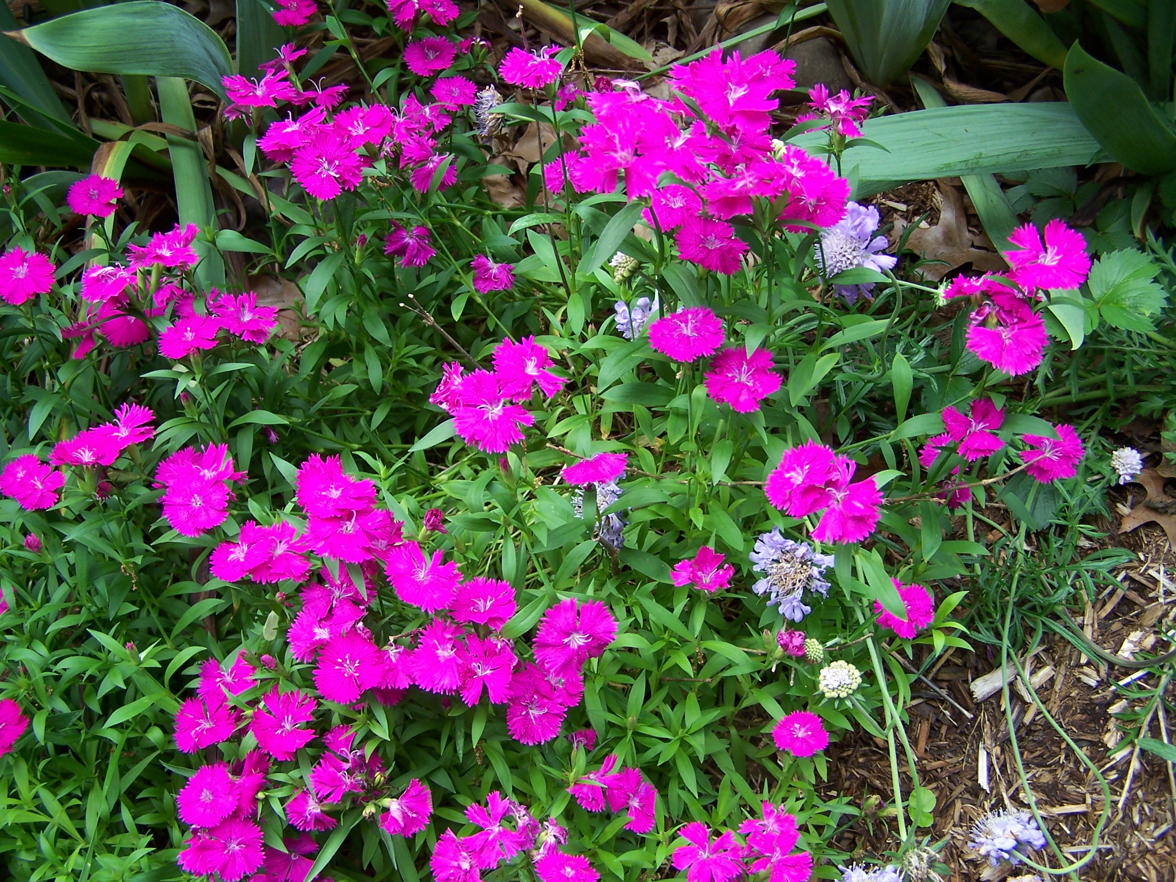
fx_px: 1291
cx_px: 588
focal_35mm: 38
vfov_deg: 37.7
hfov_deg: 49.0
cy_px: 441
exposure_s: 1/100
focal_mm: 6.3
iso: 80
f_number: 2.8
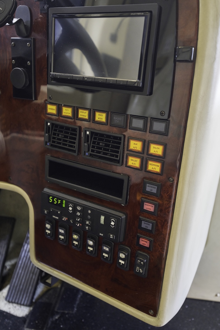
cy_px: 166
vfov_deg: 61.9
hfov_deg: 43.5
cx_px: 122
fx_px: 275
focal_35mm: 30
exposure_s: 1/80
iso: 640
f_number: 2.8
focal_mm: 24
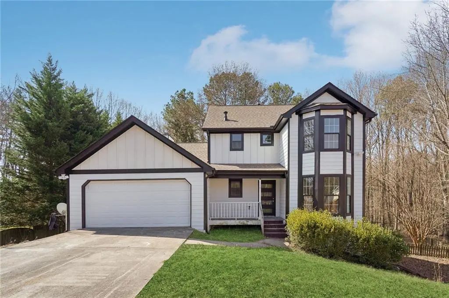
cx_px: 224
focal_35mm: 16
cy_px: 149
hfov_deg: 96.8
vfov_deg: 73.7
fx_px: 199
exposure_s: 1/500
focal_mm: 16
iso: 100
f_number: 8
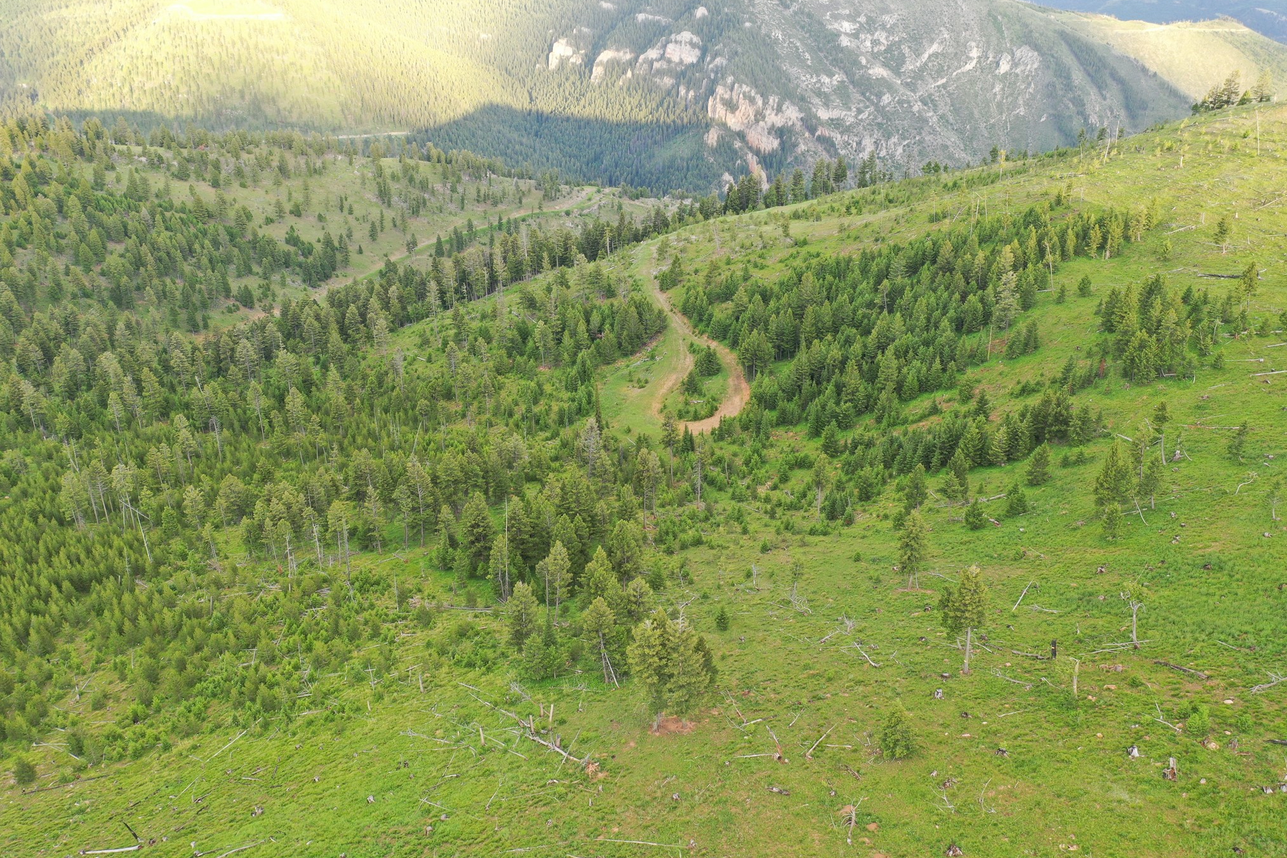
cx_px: 669
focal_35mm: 30
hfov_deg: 61.9
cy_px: 410
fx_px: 1072
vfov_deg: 43.6
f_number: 4
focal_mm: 10.26
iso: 100
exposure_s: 1/80
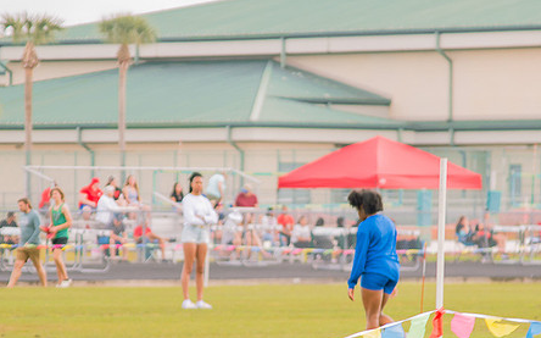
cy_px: 238
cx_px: 309
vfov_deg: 3.9
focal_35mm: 339
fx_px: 4996
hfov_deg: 6.2
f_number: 4
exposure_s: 1/200
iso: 200
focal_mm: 120
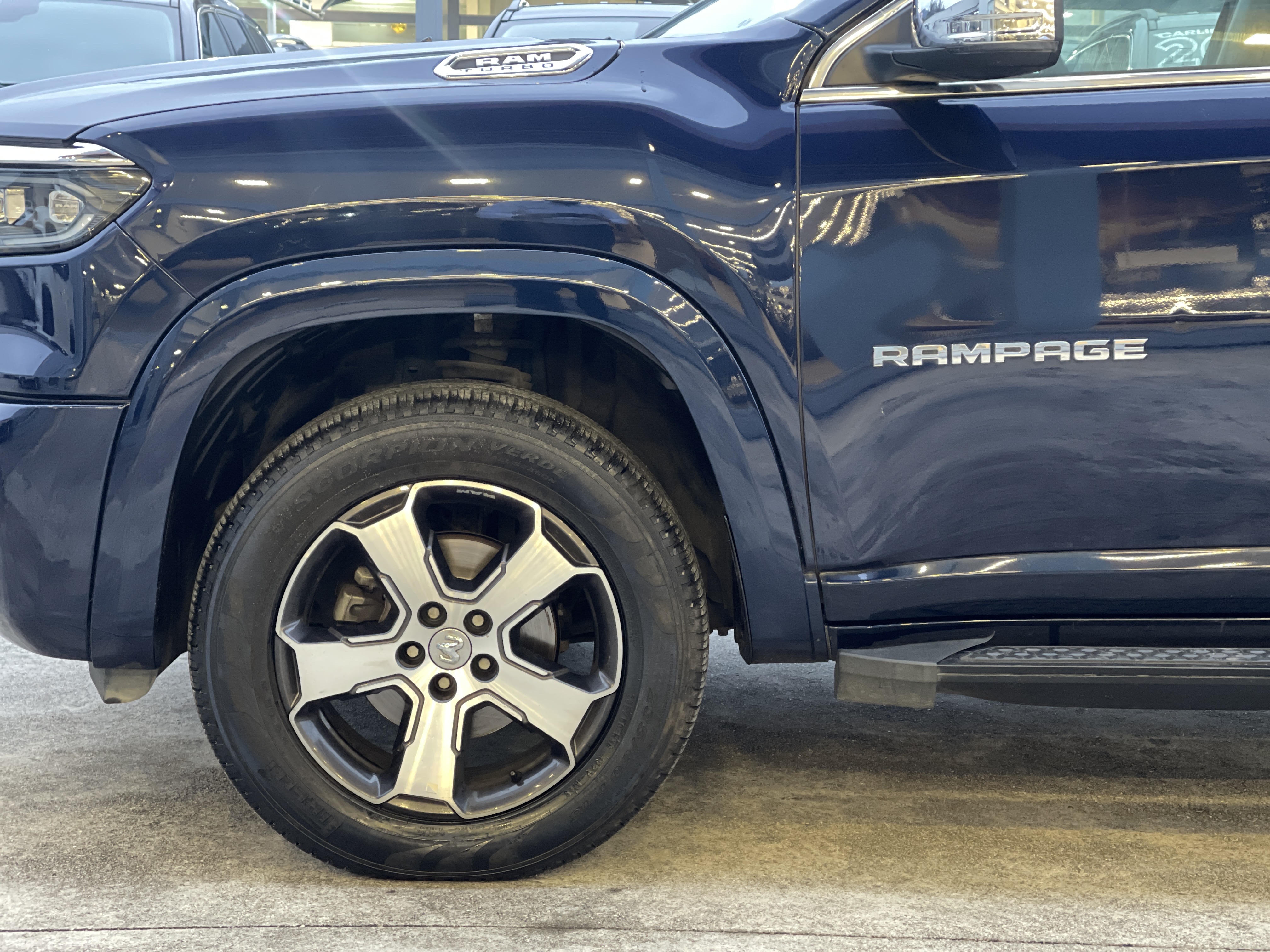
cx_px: 635
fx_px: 2348
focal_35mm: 64
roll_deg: -1.3
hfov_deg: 30.3
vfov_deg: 22.9
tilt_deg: -8.5
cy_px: 476
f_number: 2.2
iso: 400
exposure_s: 1/20
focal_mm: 7.5
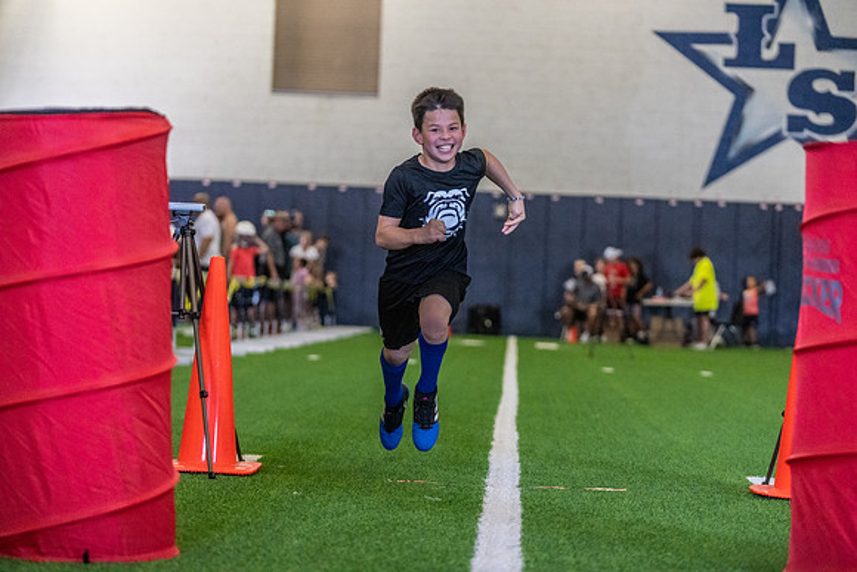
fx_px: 2119
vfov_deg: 15.4
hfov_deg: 22.9
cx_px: 428
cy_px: 286
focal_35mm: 89
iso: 10000
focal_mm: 89
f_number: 2.8
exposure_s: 1/1000
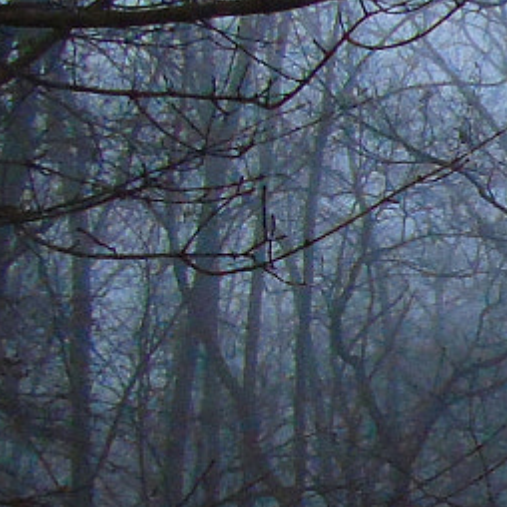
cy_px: 377
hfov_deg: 11.1
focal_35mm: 139
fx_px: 2303
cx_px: 1090
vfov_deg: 12.5
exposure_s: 1/30
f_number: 3.4
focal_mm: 4.4
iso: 400
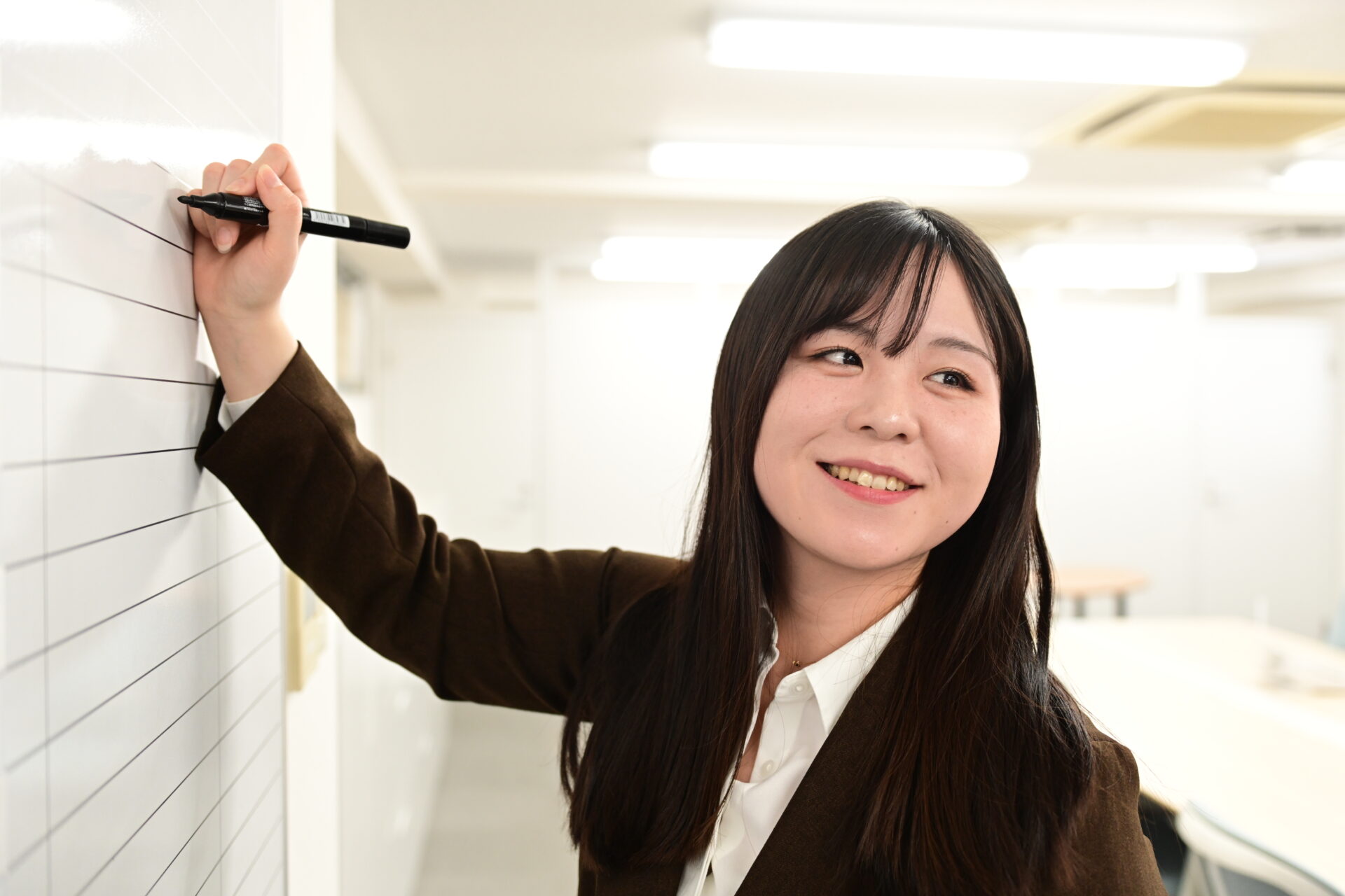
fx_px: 1345
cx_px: 672
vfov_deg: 36.9
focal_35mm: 36
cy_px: 448
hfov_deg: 53.1
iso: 1600
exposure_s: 1/250
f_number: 2.8
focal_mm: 36
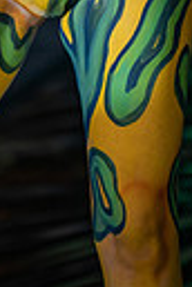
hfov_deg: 2.5
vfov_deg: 3.7
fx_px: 4456
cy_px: -200
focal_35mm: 557
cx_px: -11
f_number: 2.8
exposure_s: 1/800
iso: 1250
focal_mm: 160
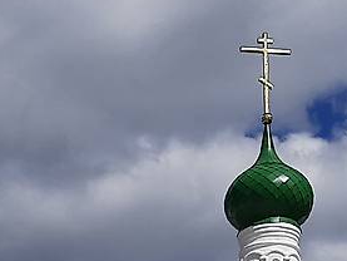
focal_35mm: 117
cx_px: 44
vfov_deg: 11.4
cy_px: 533
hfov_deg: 16.6
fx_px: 1173
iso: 40
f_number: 1.7
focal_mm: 3.93
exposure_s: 1/8621
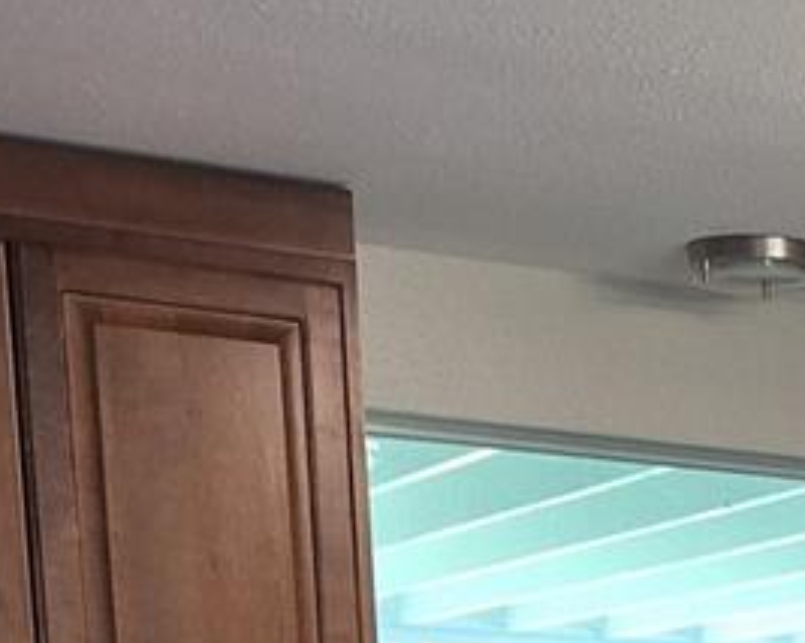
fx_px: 2404
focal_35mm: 101
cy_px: 1280
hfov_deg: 16.9
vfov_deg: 13.2
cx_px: 1269
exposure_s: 1/40
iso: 100
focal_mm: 5.54
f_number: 1.8
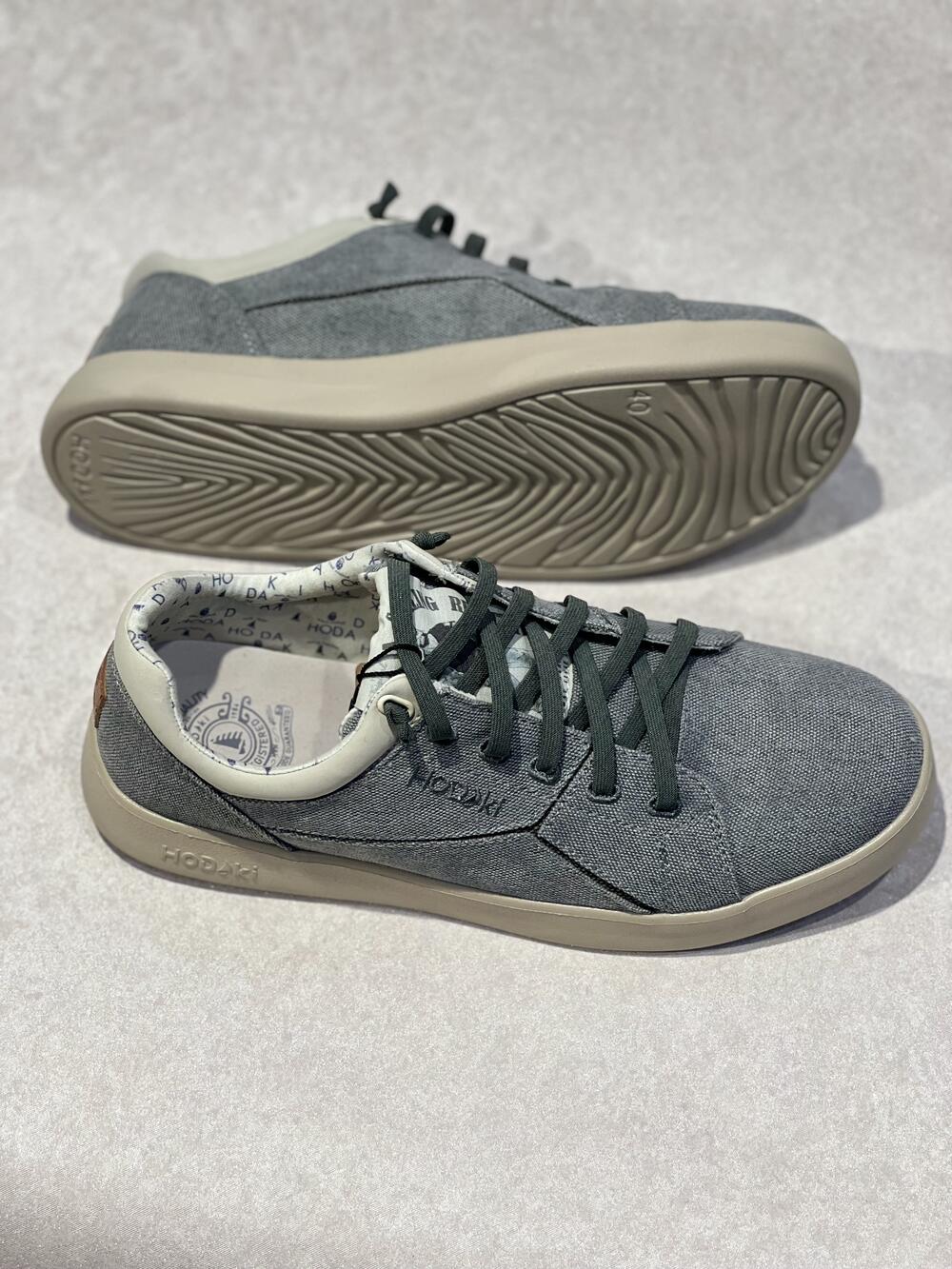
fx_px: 2823
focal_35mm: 77
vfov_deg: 25.3
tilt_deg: -55.1
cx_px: 476
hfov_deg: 19.1
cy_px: 634
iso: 64
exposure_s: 1/100
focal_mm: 9
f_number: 2.8
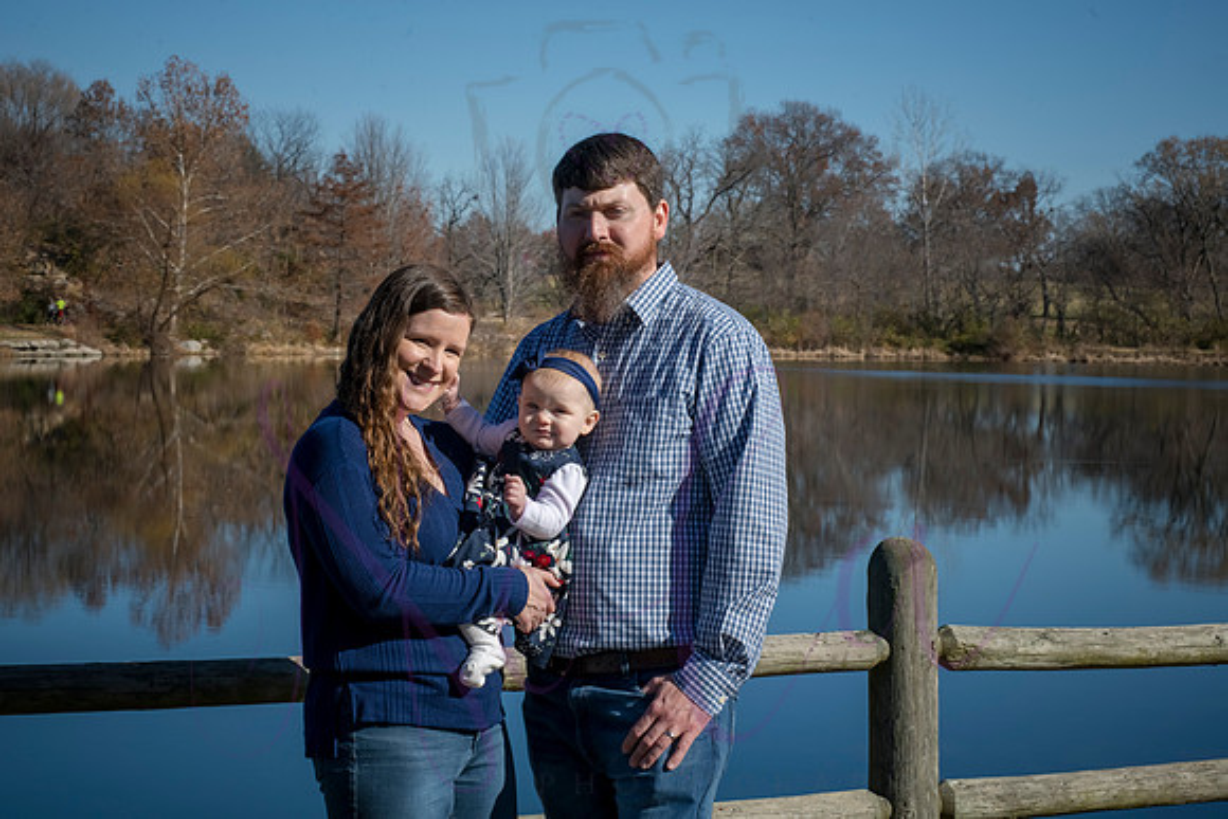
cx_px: 614
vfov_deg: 17.1
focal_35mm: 80
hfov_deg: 25.4
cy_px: 410
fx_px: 2729
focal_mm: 80
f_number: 16
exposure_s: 1/500
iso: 400
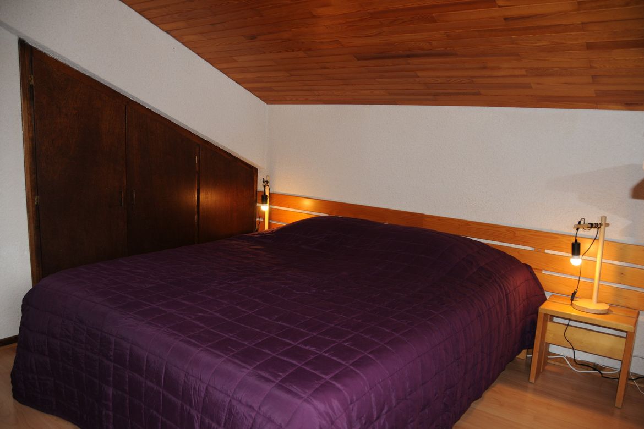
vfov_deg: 47.9
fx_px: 483
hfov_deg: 67.4
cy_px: 214
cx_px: 322
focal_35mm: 27
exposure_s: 1/60
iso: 200
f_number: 3.5
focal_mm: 18
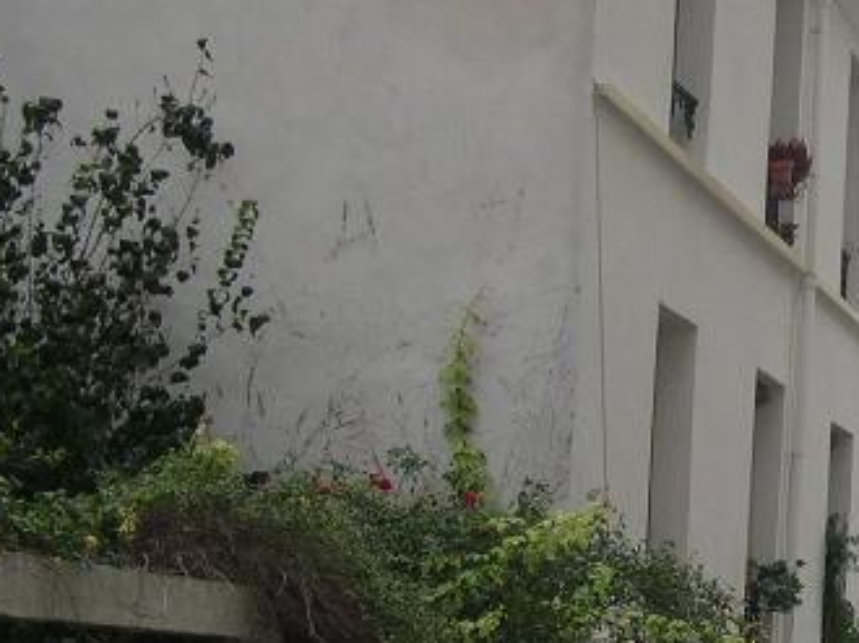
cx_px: 1049
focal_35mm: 118
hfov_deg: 16.0
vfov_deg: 12.2
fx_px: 2926
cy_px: 825
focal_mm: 8
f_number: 2.8
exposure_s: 1/335
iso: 100
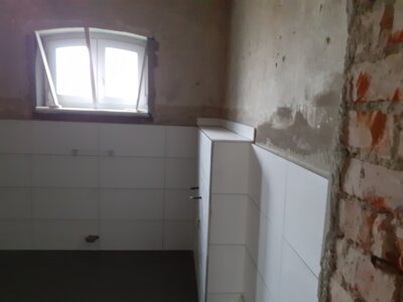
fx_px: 314
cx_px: 202
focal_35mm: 27
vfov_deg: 51.4
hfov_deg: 65.3
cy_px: 151
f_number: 1.9
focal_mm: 3.6
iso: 320
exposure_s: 1/25
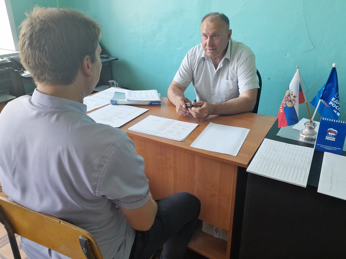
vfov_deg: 49.7
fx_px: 280
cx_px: 176
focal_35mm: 28
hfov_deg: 63.4
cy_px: 121
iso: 80
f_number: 2
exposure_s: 1/50
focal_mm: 4.6
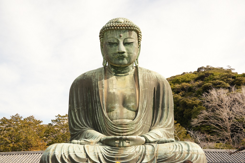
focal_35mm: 44
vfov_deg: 30.5
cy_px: 82
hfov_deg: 44.5
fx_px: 299
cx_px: 122
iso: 100
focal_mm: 44
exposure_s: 1/160
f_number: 6.3
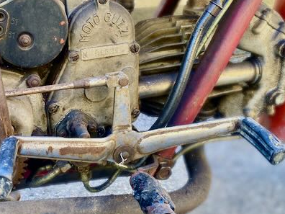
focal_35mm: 42
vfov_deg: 34.3
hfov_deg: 43.8
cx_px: 82
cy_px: 120
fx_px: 346
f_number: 1.8
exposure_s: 1/121
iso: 80
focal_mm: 4.25
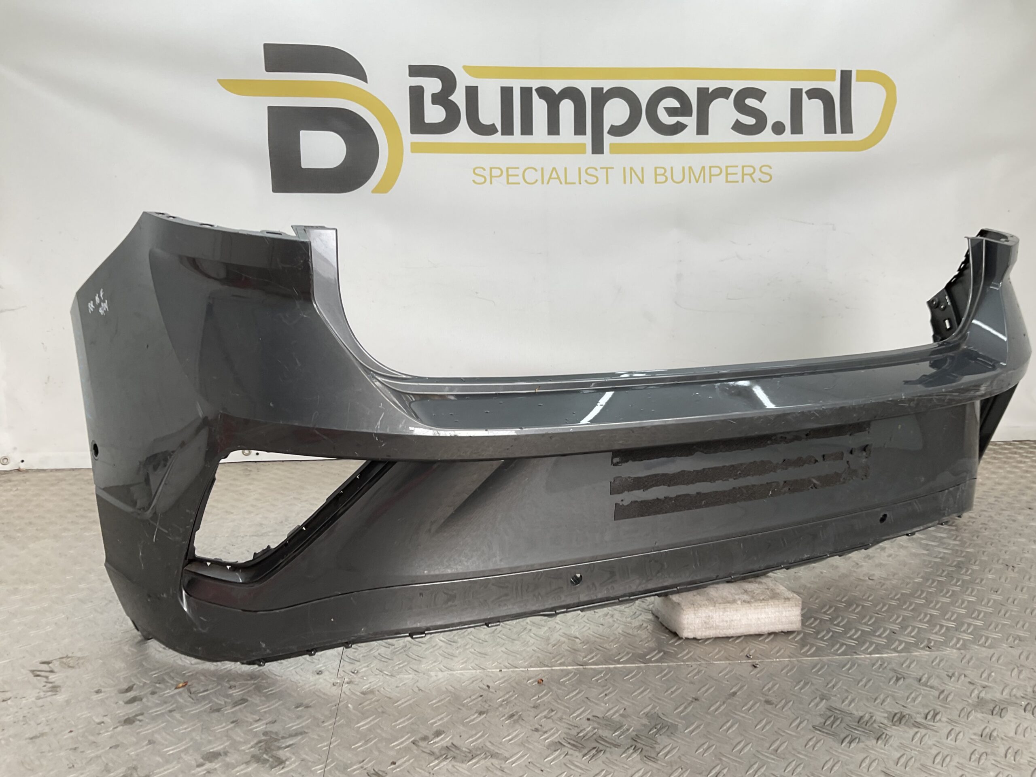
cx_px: 518
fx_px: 868
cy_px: 388
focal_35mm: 29
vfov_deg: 48.2
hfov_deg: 61.7
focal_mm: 3
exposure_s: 1/132
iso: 16
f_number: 1.8
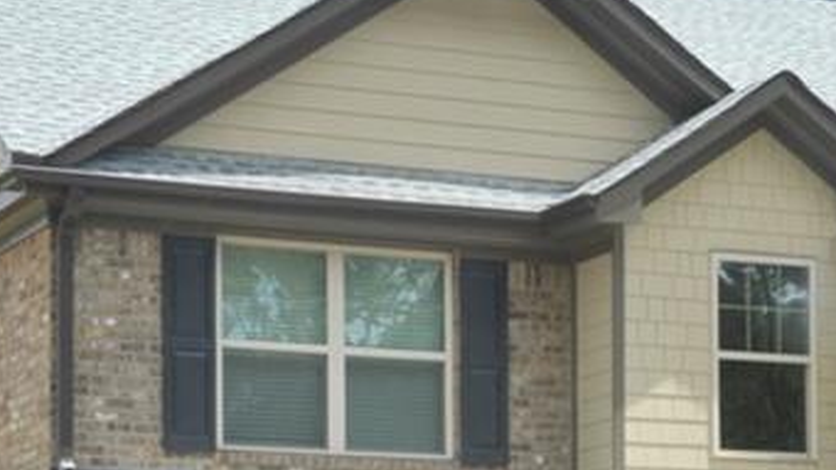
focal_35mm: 126
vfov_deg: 9.6
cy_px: 447
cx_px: 669
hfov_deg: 16.9
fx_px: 2792
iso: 250
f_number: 22
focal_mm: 40
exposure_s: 1/60
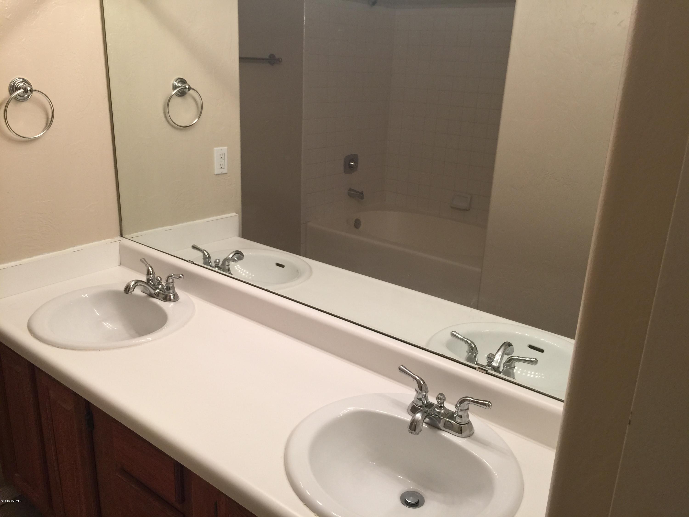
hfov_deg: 61.7
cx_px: 344
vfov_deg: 48.2
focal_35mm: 29
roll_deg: -3.8
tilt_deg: -18.9
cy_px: 258
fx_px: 577
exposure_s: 1/40
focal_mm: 4.15
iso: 32
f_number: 2.2
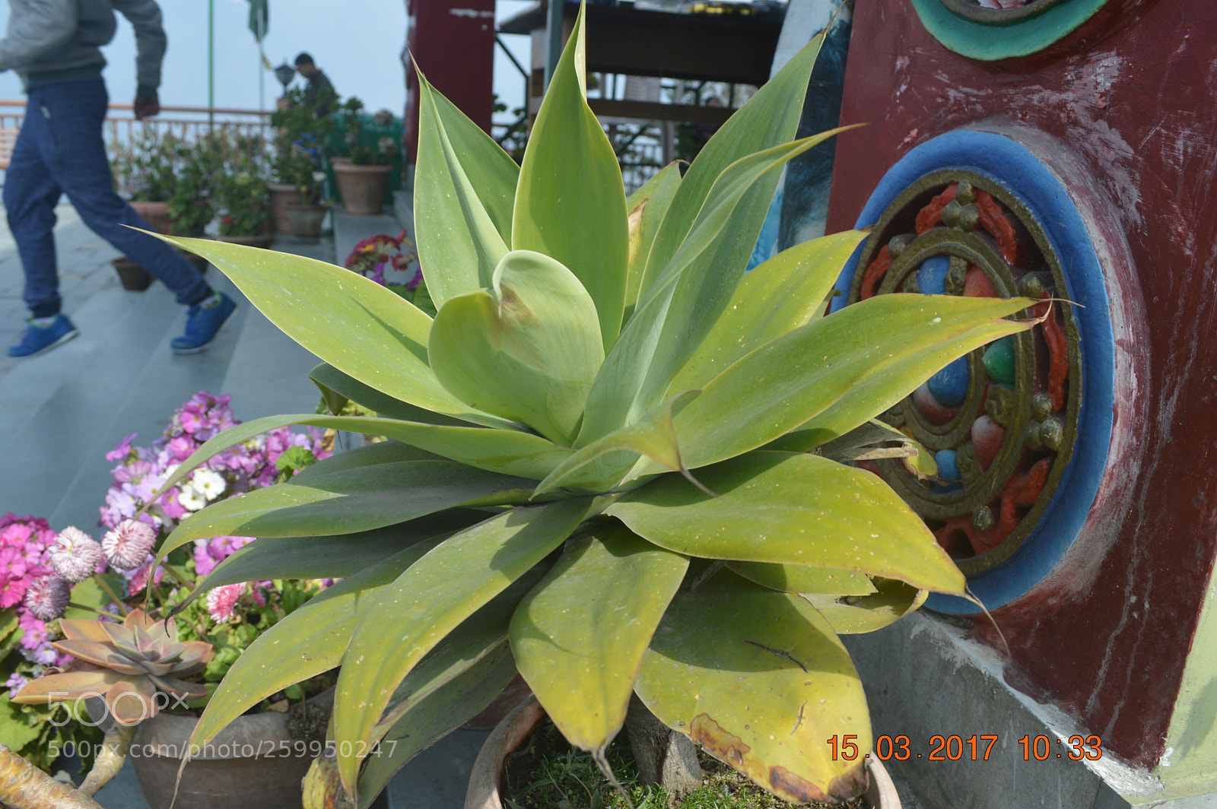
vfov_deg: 47.9
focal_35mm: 27
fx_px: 912
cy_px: 404
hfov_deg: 67.4
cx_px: 608
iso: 100
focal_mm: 18
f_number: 7.1
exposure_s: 1/200
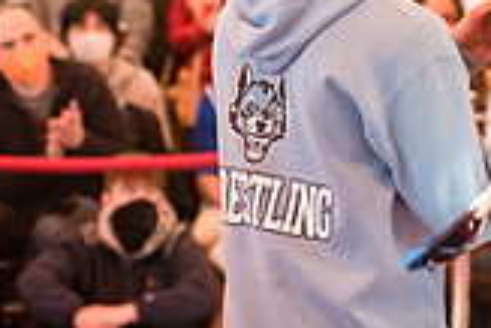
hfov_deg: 7.1
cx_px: 548
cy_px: 95
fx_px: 3931
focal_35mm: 288
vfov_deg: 4.8
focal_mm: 80
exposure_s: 1/400
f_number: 3.5
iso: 3200
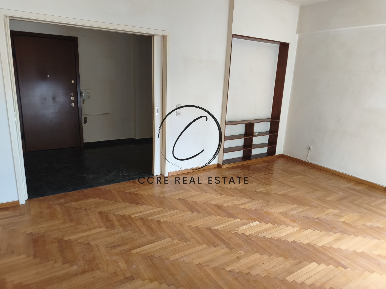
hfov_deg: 73.9
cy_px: 144
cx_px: 193
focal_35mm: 23
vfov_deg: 58.9
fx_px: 256
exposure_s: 1/50
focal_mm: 6.06
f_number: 1.7
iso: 320
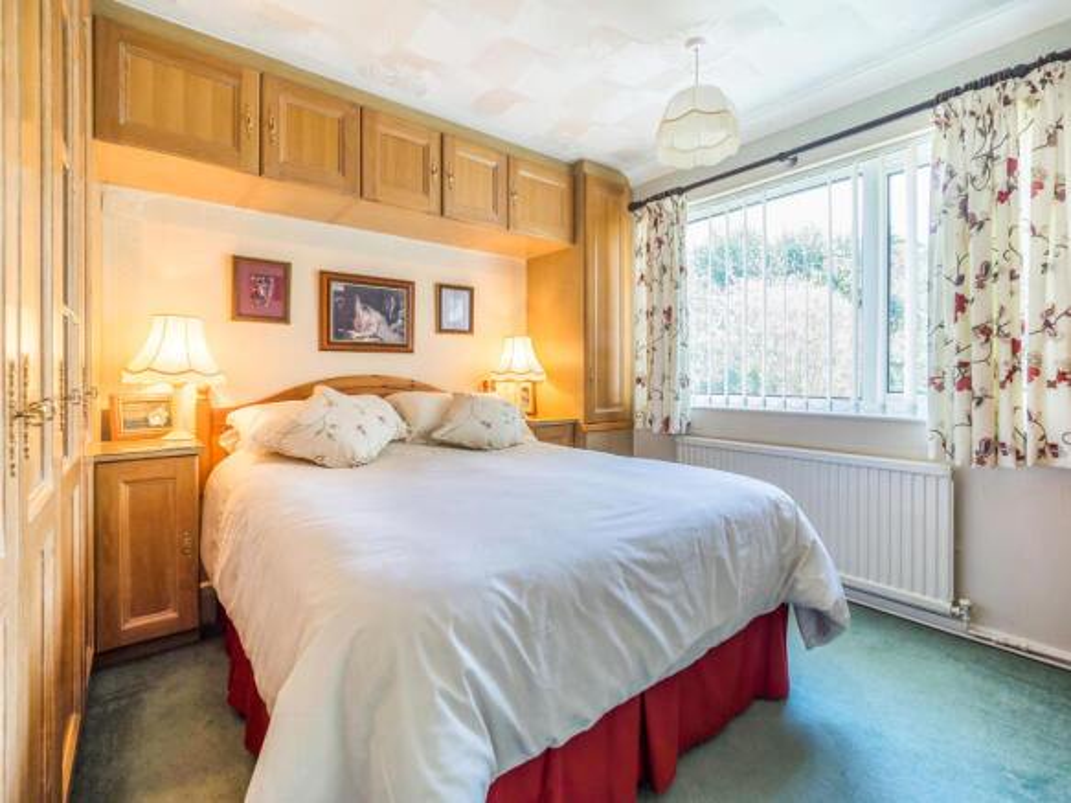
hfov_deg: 94.5
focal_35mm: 16
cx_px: 536
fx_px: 495
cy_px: 402
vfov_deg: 78.1
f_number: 4
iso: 200
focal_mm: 8
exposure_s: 1/25
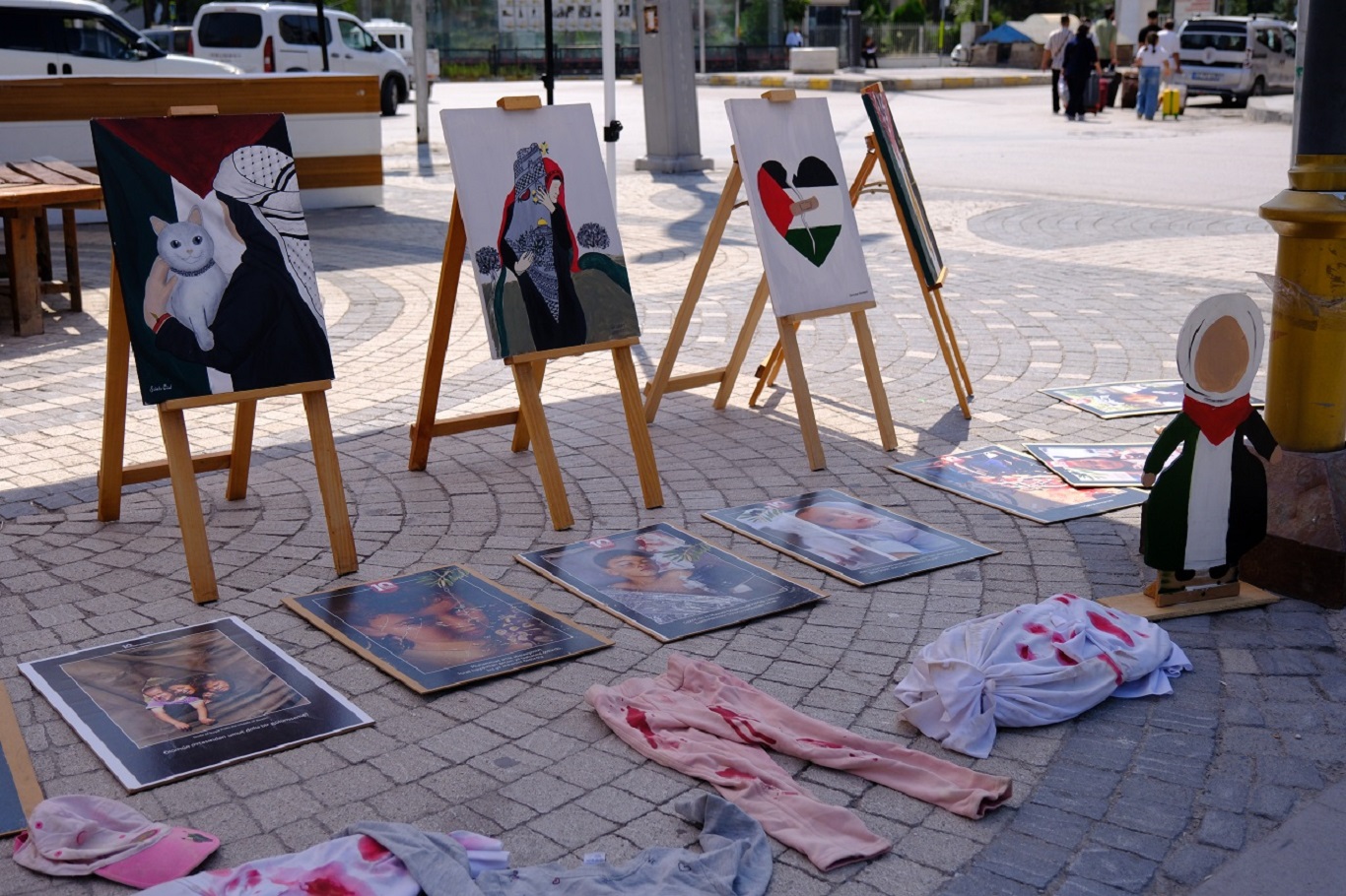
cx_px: 673
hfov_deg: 51.9
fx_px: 1383
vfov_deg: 35.9
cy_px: 448
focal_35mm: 37
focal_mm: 24.7
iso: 400
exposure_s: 1/2500
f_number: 4
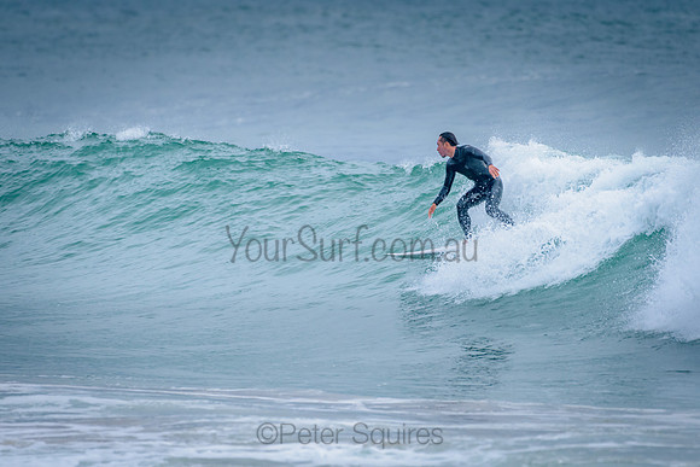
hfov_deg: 3.4
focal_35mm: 613
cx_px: 363
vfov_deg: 2.2
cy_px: 203
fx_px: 11920
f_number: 5.6
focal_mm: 500
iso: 1000
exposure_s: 1/2000
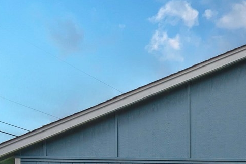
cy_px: 245
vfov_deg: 24.7
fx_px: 287
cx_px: 302
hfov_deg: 35.4
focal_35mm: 42
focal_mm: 12
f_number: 7.1
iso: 80
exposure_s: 1/60
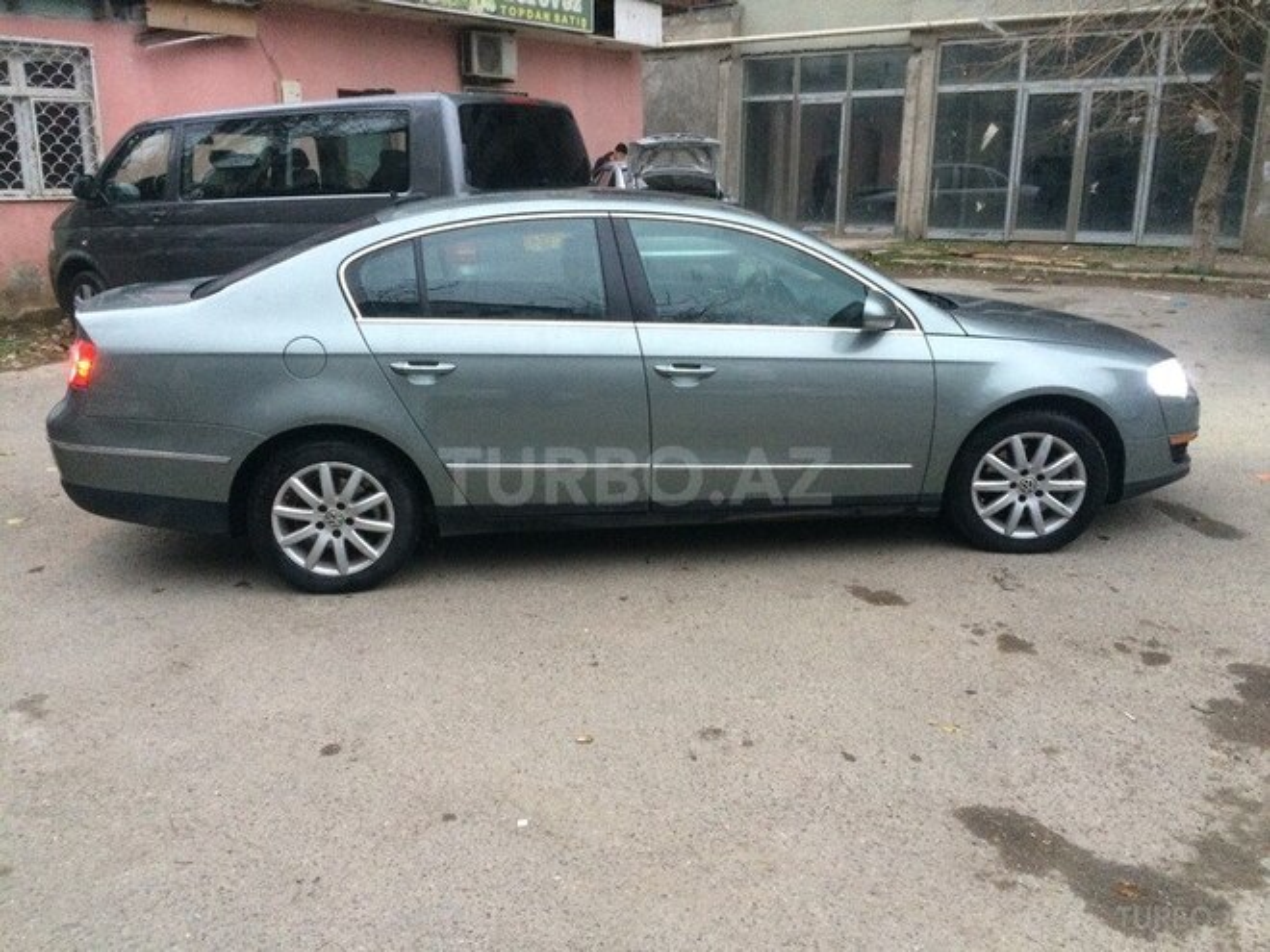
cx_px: 635
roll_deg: -0.5
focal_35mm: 29
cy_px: 476
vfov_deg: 48.2
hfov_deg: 61.7
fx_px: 1064
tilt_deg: -14.2
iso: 250
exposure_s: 1/17
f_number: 2.2
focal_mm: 4.15
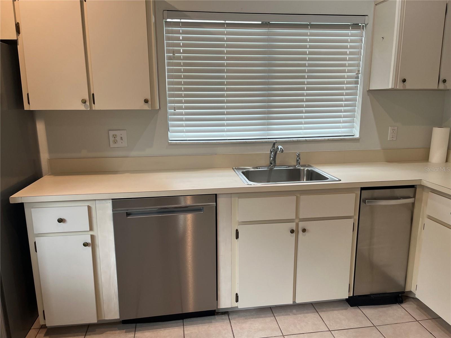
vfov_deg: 53.1
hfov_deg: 67.3
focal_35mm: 26
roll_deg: +0.4
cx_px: 226
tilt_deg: -12.2
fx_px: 339
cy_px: 169
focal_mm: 5.1
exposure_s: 1/60
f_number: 1.6
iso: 64
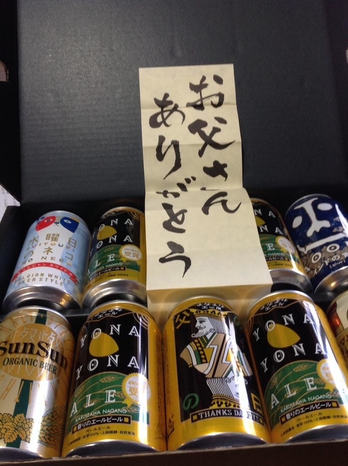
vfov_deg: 52.7
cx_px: 174
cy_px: 233
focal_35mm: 35
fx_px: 470
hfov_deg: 40.6
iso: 100
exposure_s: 1/15
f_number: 2.4
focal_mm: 4.28
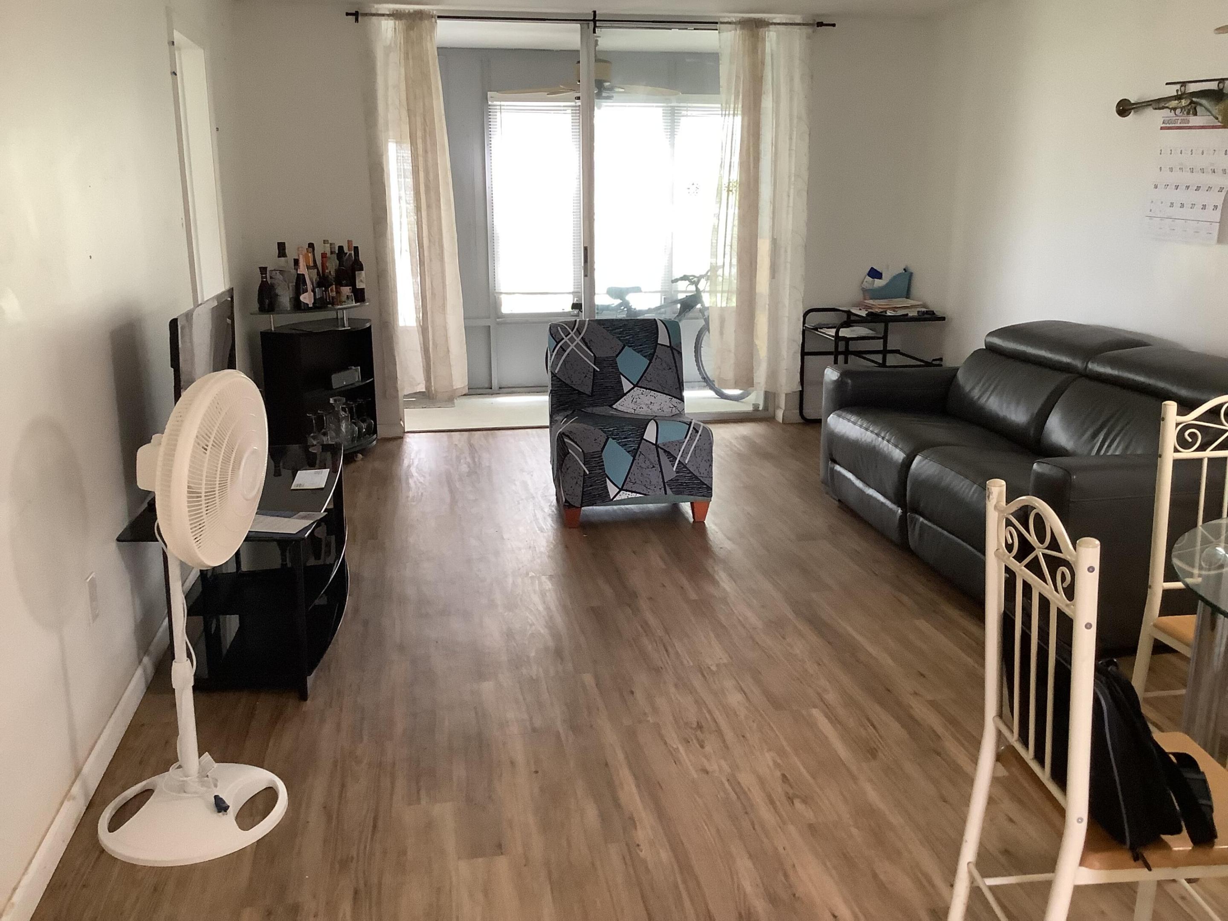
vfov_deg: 45.4
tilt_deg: -16.0
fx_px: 1100
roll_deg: +0.0
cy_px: 460
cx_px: 614
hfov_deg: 58.4
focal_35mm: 31
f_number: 2.4
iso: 250
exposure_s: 1/60
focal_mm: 3.3
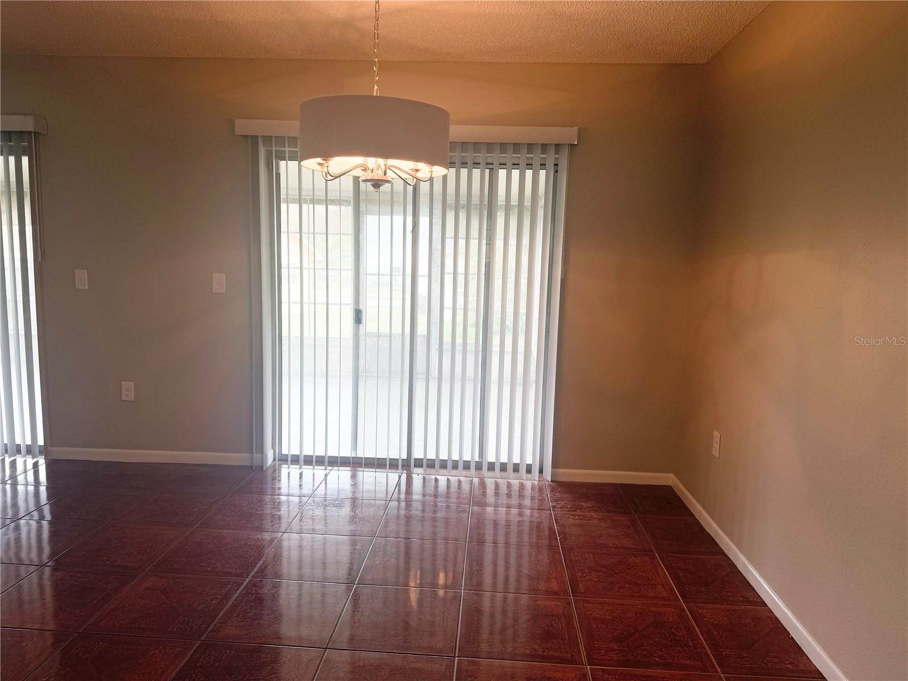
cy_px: 340
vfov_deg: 56.8
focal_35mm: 24
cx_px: 454
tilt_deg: -6.3
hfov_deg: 71.6
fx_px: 630
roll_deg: -1.6
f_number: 1.78
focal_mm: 6.76
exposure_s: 1/120
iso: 64
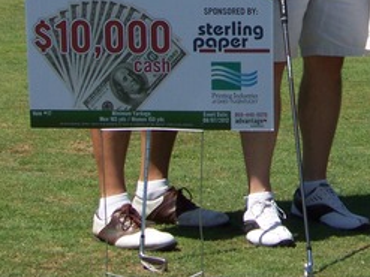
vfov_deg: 8.3
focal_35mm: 176
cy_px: -101
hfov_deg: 11.1
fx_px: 1880
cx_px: 395
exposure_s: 1/640
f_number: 4.5
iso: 69
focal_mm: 10.5
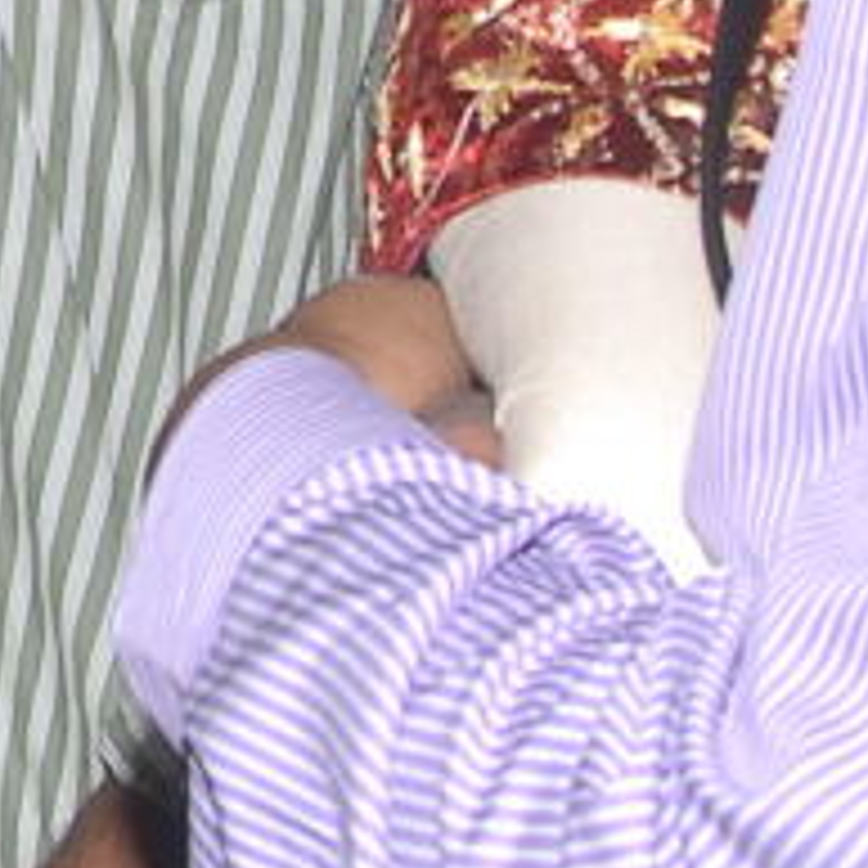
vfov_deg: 5.8
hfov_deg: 5.8
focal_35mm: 297
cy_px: -594
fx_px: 8426
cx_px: -598
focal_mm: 28
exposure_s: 1/125
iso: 200
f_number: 7.1
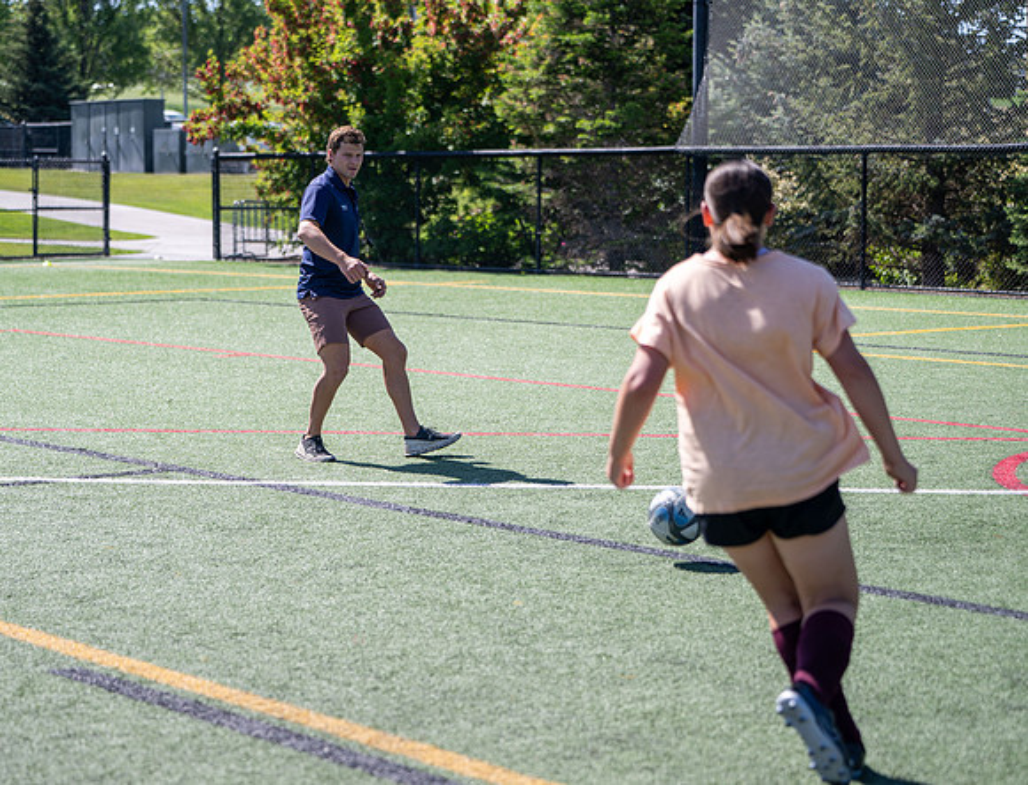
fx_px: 2289
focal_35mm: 77
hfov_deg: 25.3
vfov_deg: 19.5
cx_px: 439
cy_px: 392
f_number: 2.8
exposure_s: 1/800
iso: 64
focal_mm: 70
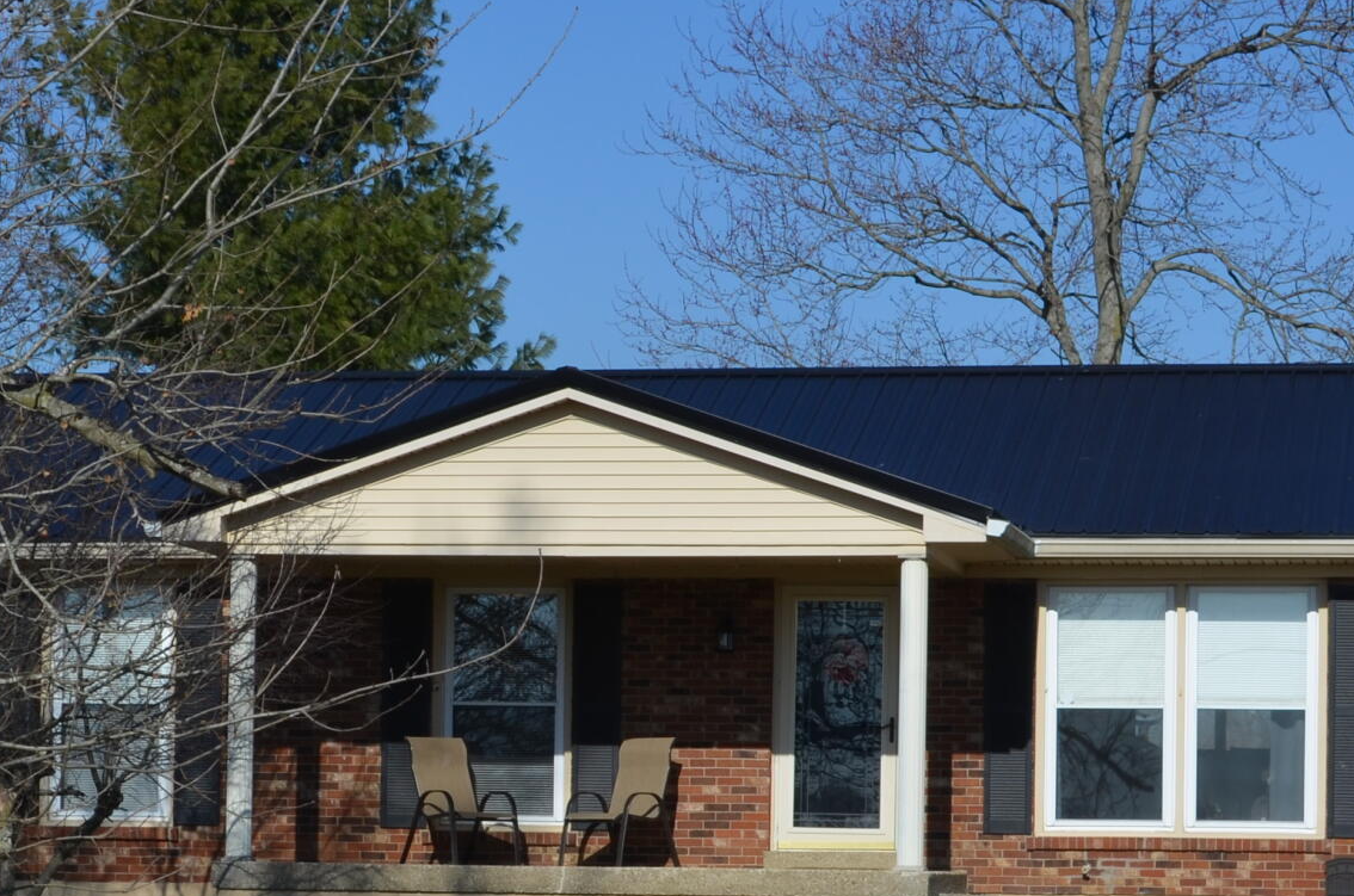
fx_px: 4767
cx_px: 444
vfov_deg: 10.7
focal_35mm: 127
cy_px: 790
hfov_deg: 16.1
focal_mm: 32
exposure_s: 1/320
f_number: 9
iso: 100
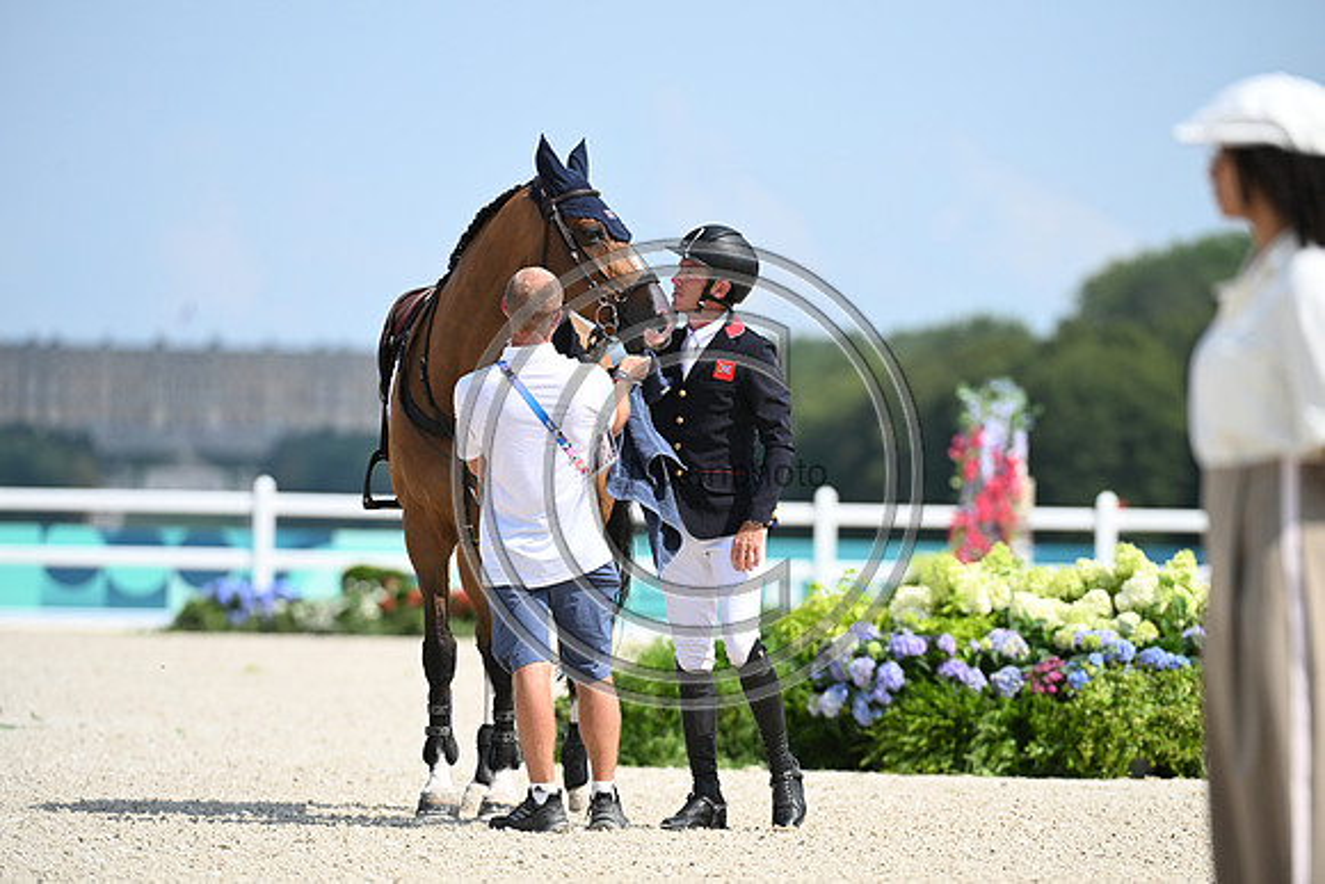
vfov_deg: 4.2
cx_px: 662
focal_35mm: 330
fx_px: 12148
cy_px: 442
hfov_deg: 6.2
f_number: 5.6
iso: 280
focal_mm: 330
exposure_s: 1/1250
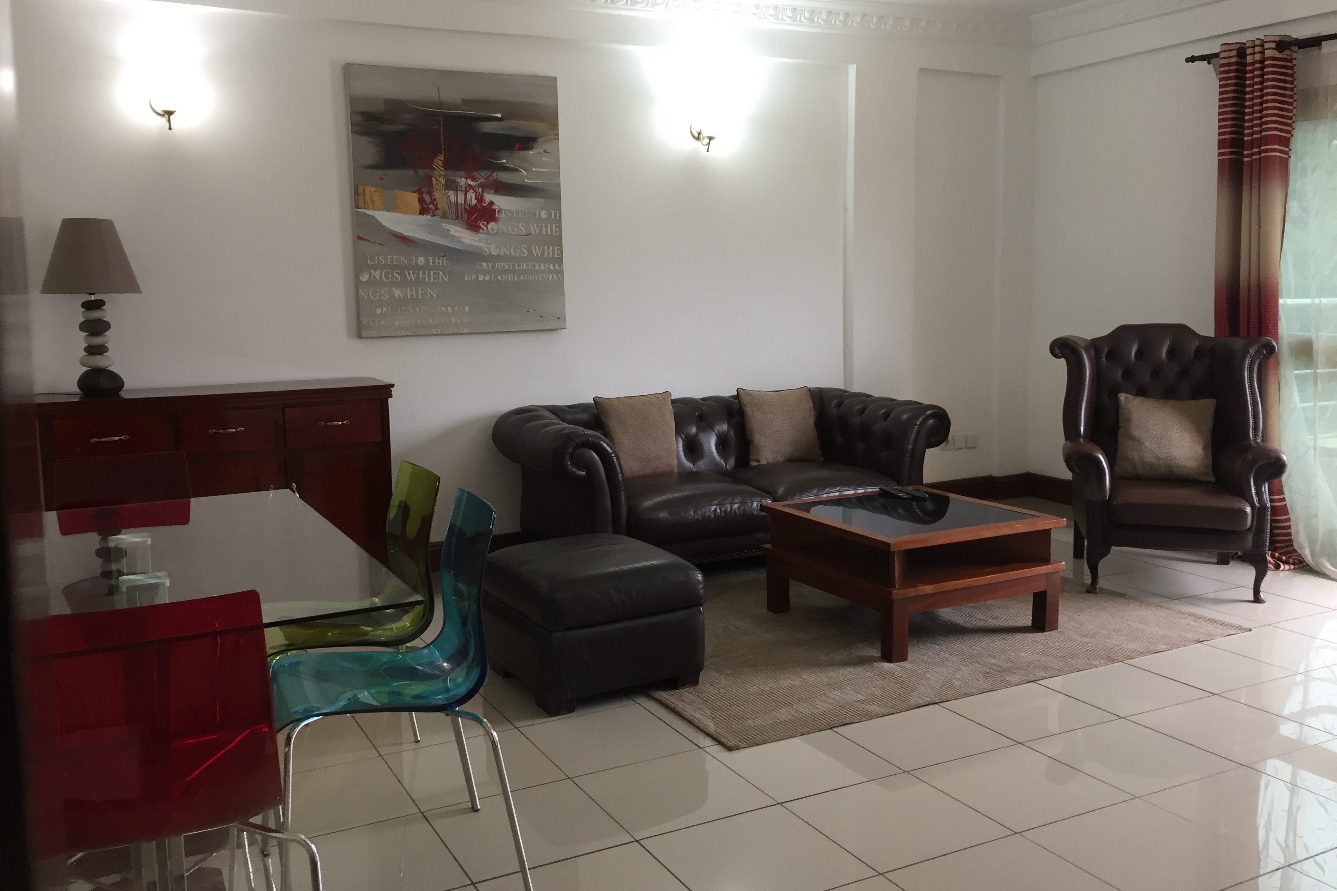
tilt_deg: -5.4
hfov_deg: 60.3
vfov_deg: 42.3
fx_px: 1151
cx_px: 659
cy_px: 413
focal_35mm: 31
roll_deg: +0.1
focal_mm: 4.15
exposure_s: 1/33
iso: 80
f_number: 2.2
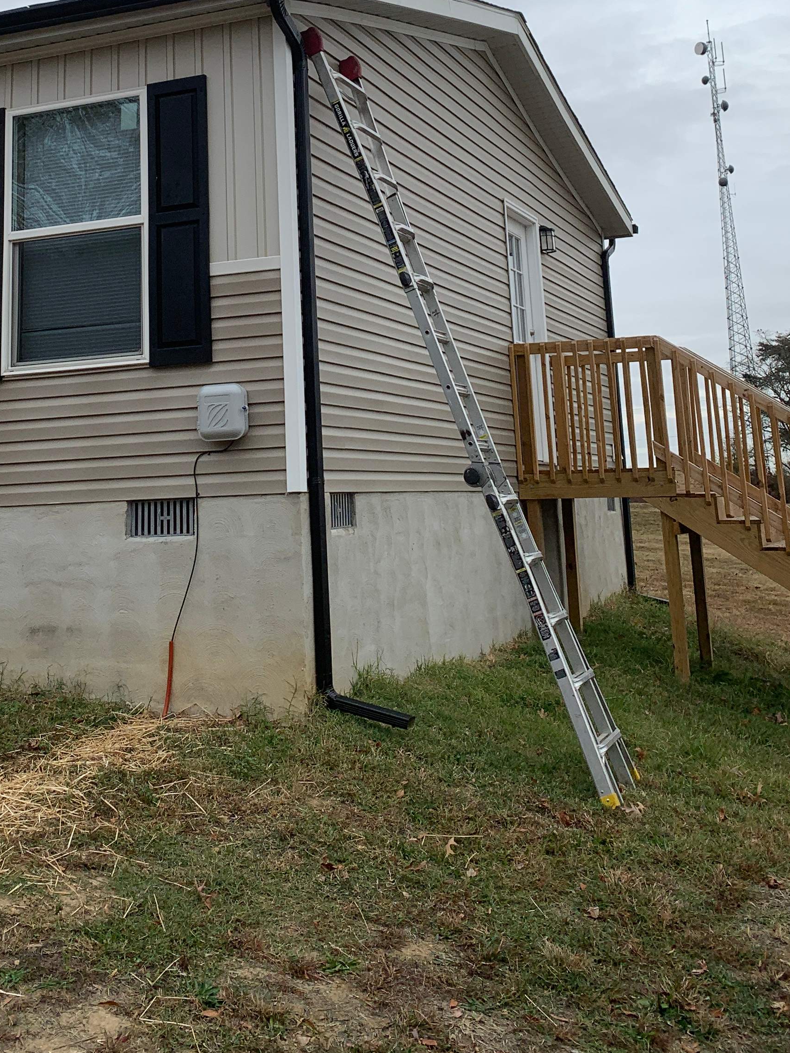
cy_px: 197
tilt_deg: +13.7
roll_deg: +1.6
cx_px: 282
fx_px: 1400
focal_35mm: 46
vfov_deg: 39.5
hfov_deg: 31.3
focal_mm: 4.25
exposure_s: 1/2114
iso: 25
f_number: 1.8
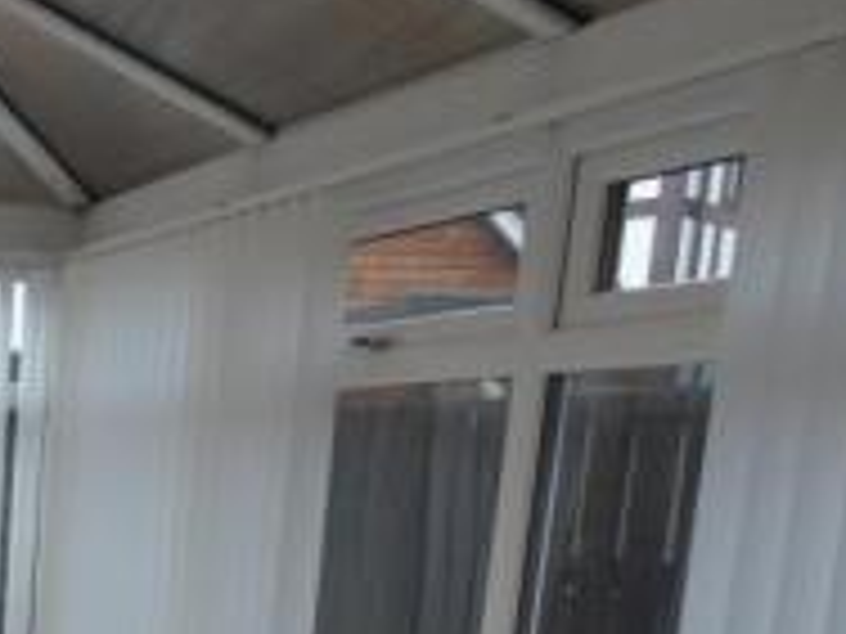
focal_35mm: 62
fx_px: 1515
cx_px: -443
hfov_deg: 24.1
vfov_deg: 21.5
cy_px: 807
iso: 80
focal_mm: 3.6
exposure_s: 1/60
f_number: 2.8
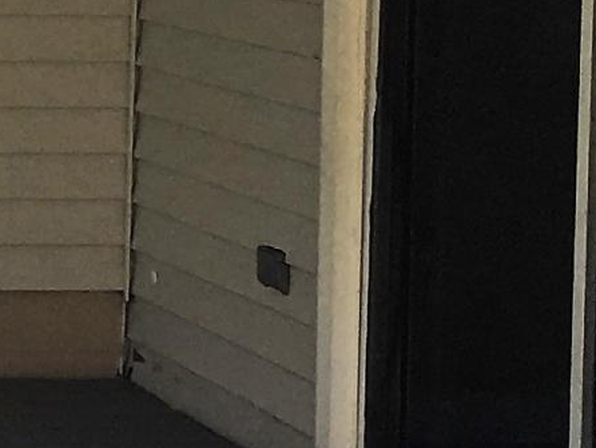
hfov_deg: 9.7
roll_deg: -1.1
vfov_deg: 7.6
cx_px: -461
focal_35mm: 195
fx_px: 3359
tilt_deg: -3.6
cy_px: 0
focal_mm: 4.15
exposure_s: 1/120
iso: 32
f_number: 2.2
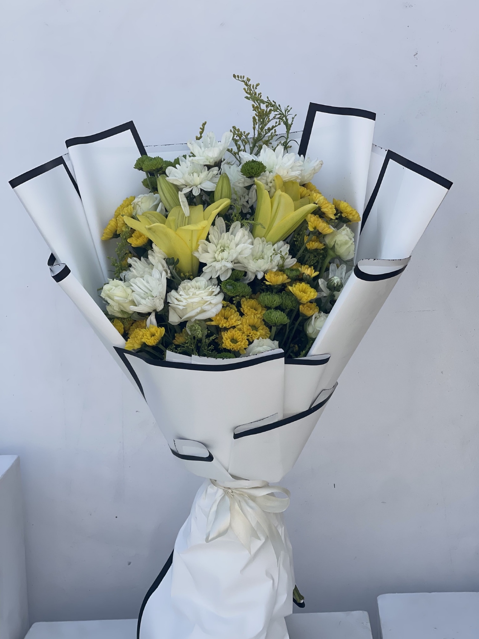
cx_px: 240
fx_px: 1181
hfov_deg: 22.9
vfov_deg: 30.3
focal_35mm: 64
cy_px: 320
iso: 20
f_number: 2.2
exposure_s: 1/809
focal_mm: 7.5
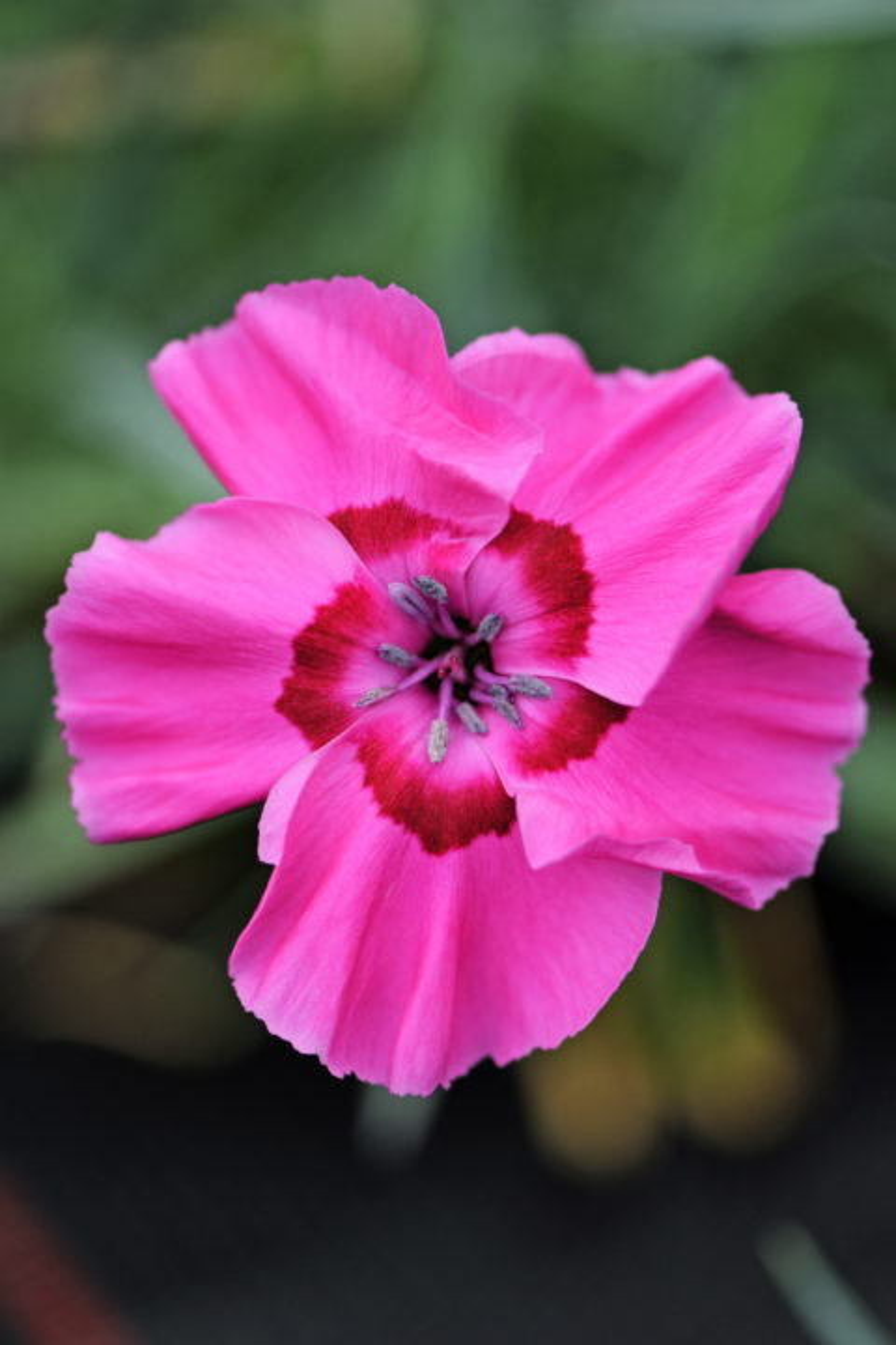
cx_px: 448
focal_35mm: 158
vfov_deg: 13.0
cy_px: 672
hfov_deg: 8.7
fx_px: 5880
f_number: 3.5
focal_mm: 105
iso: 400
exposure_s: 1/2000
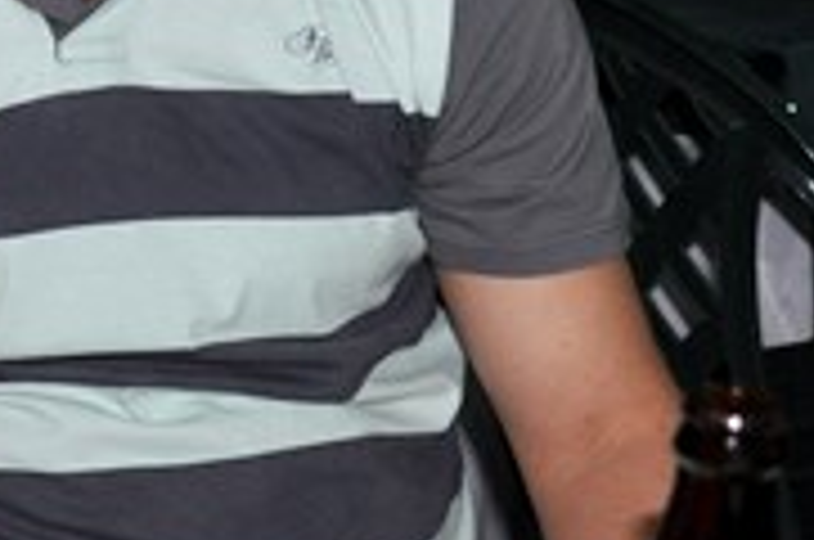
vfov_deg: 10.0
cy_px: 148
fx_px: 3088
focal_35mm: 137
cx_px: -594
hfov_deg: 13.6
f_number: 4
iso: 800
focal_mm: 25
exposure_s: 1/60
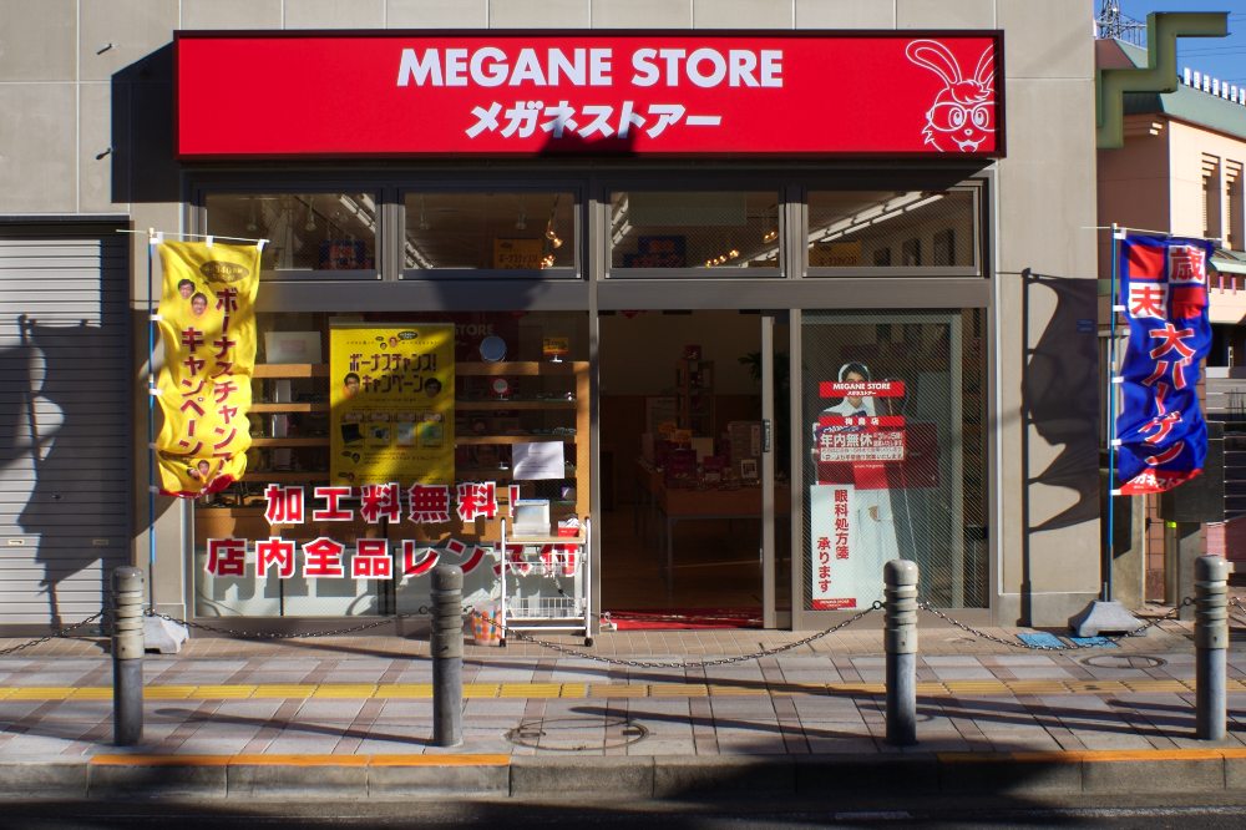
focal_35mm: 42
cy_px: 415
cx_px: 623
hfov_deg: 46.4
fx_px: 1453
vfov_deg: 31.9
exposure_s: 1/160
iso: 100
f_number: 10
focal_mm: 28
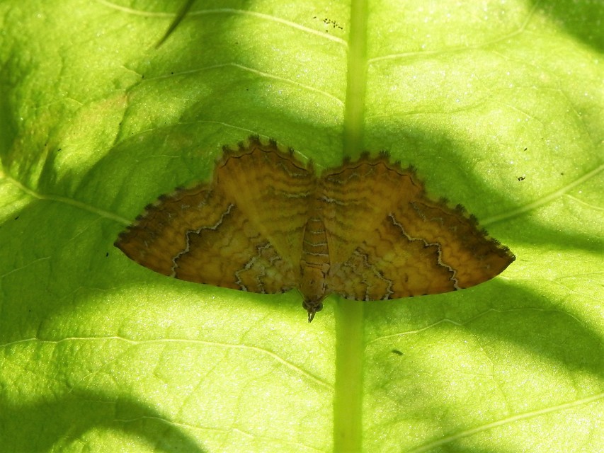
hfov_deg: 9.6
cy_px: 226
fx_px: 3612
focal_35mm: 207
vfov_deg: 7.2
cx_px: 302
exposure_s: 1/200
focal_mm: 37.1
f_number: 5.4
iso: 125
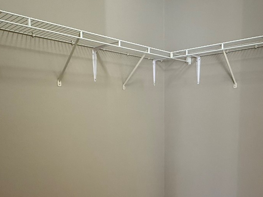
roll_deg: +0.1
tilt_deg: -6.3
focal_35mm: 33
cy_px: 132
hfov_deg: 55.2
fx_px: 251
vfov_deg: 42.3
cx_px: 146
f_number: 2.2
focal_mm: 2.22
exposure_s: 1/60
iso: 250
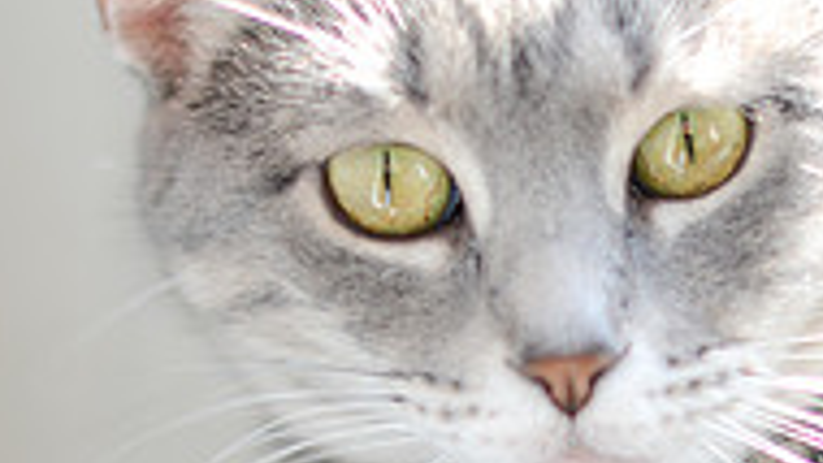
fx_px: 4060
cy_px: 623
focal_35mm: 186
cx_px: 619
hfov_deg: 11.5
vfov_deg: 6.5
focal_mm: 50
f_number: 1.8
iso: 100
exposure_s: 1/250
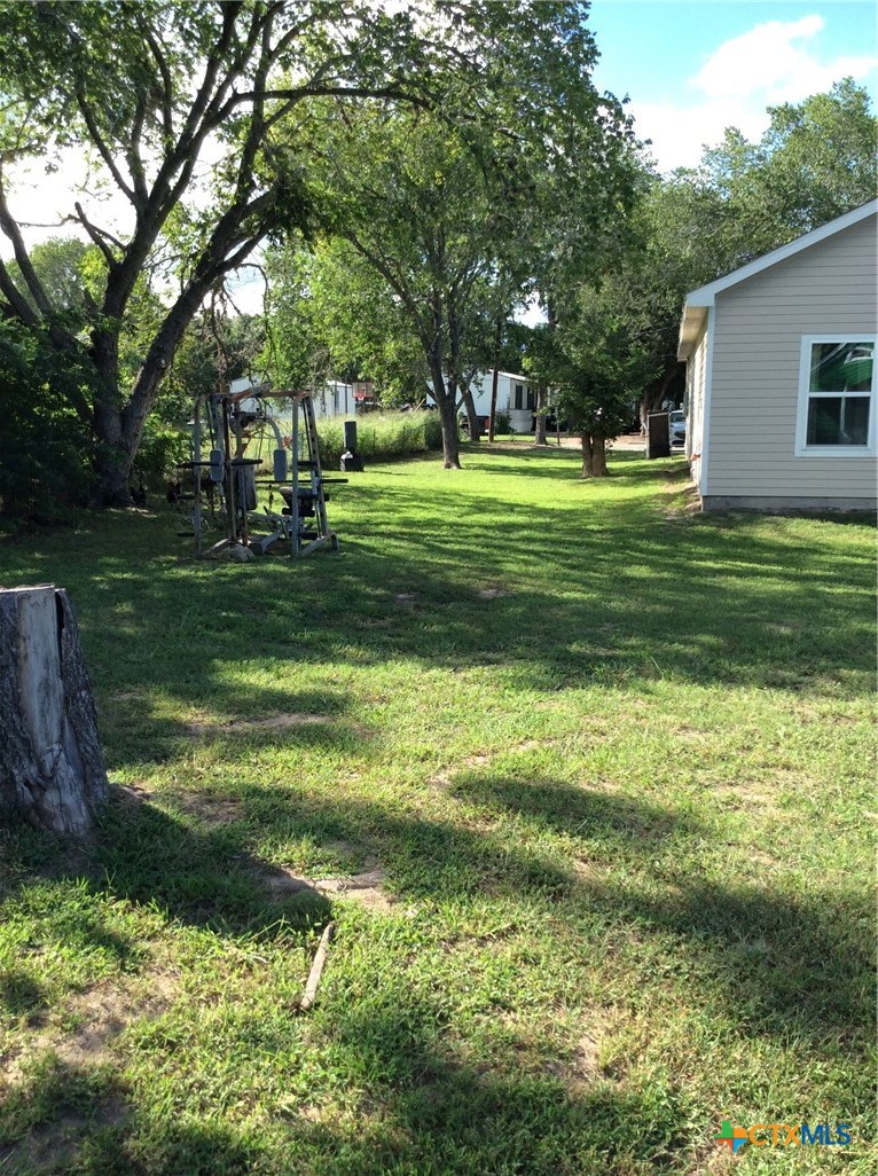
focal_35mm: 32
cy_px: 588
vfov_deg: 56.9
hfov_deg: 44.0
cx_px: 439
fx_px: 1085
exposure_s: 1/440
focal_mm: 3.3
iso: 32
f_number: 2.4
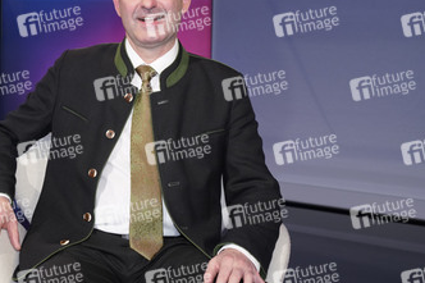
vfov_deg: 23.7
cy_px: 118
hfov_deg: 34.8
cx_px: 144
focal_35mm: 57
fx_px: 673
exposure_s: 1/160
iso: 2000
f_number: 5
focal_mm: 42
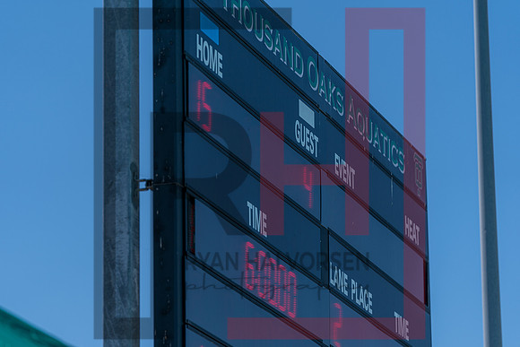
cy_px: 174
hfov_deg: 10.3
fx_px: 2894
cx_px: 260
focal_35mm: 200
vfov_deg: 6.9
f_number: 2.8
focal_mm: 200
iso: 100
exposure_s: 1/2000
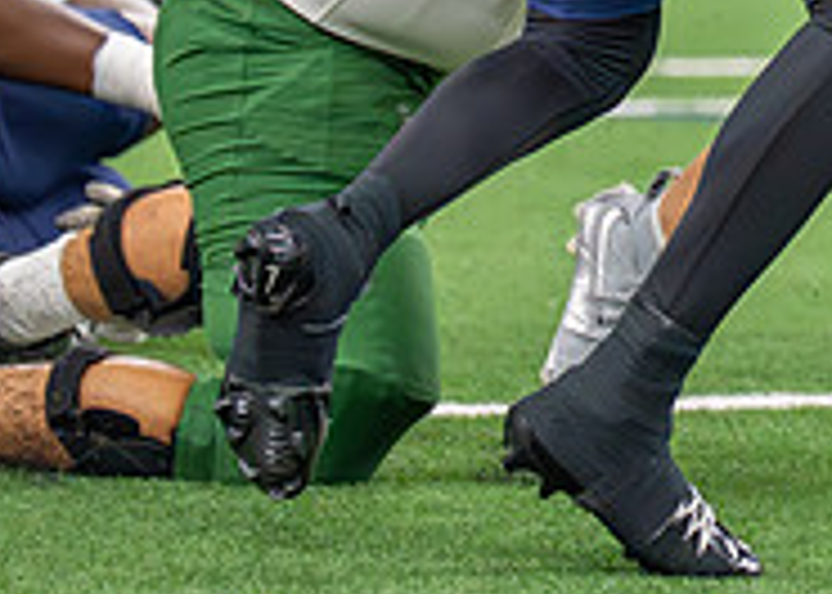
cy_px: -195
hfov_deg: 2.7
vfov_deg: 1.9
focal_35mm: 743
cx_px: 1106
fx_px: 17550
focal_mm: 163
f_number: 2.8
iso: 4000
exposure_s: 1/1600
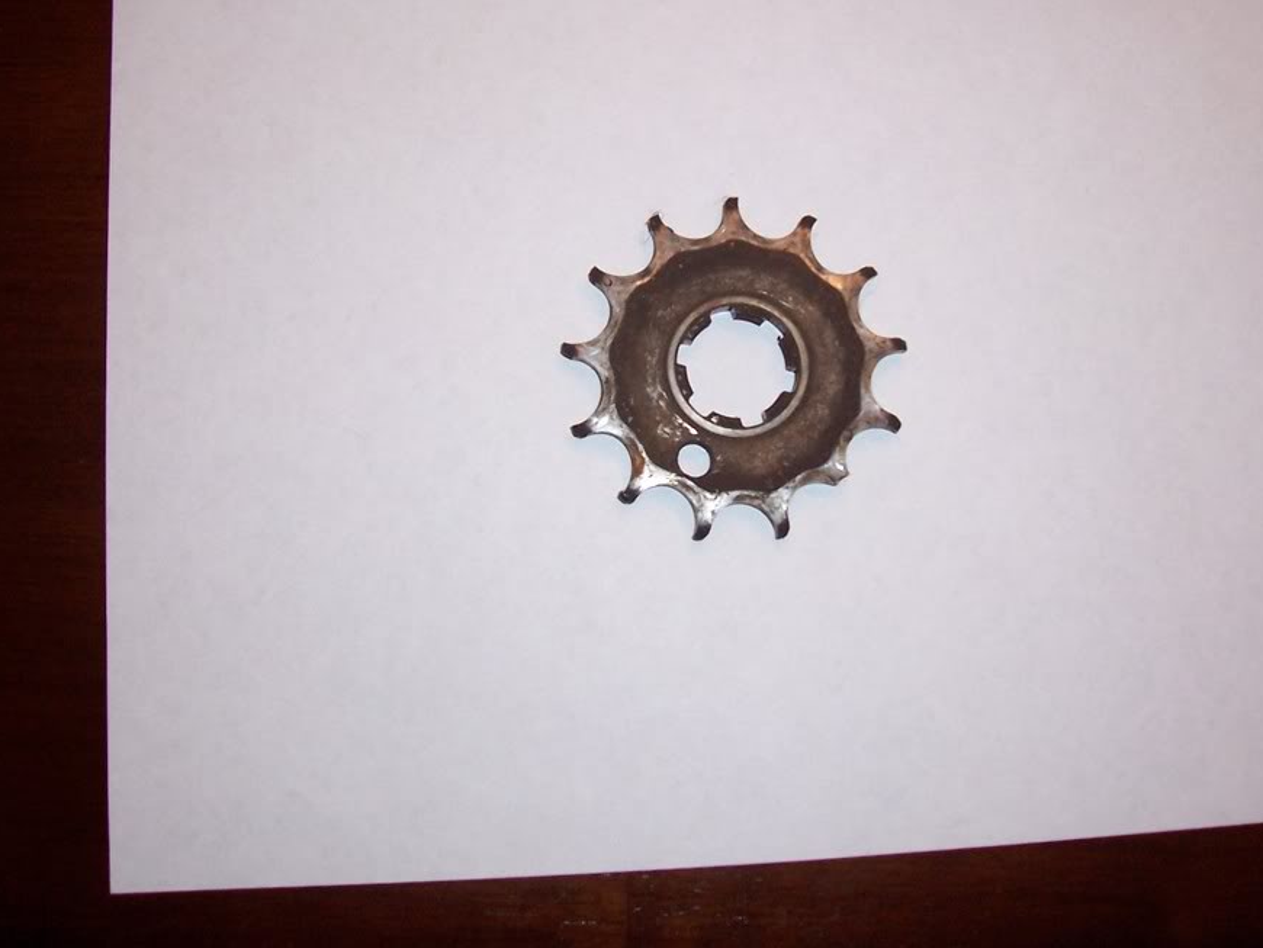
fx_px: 1460
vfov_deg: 35.9
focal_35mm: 40
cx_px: 691
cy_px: 393
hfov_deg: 46.7
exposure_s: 1/60
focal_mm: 5.6
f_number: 2.7
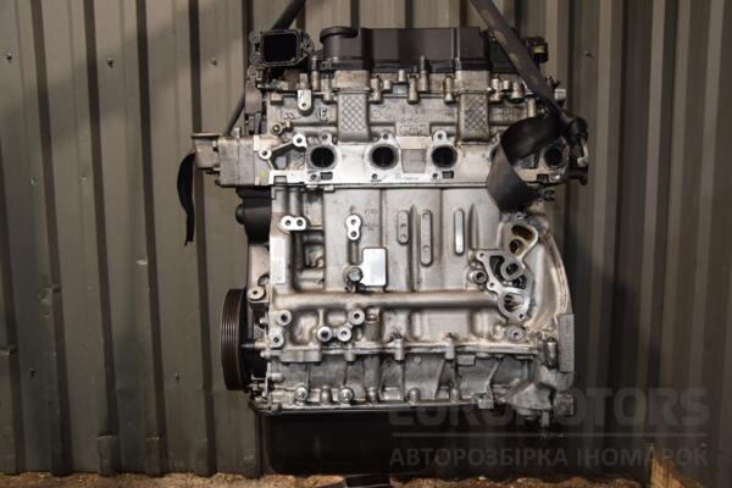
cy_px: 244
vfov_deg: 41.7
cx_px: 366
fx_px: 640
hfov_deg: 59.5
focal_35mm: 32
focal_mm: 21
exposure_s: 1/60
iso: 800
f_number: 5
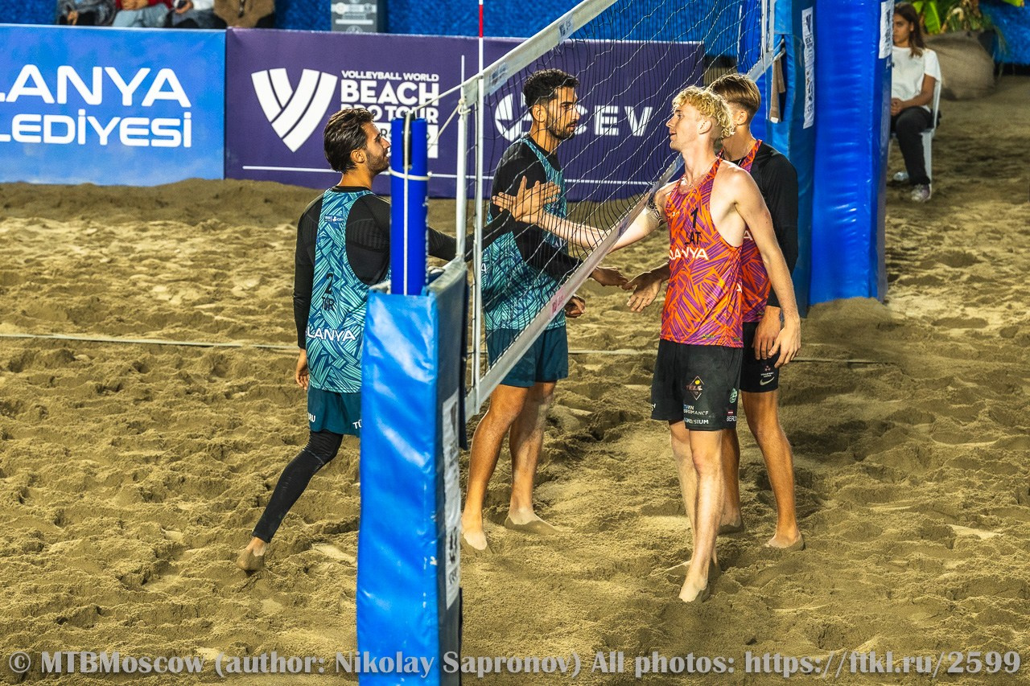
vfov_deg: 9.9
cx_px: 515
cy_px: 343
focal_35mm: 138
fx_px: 3948
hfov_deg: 14.9
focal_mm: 92
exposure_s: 1/1000
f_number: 3.5
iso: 1000
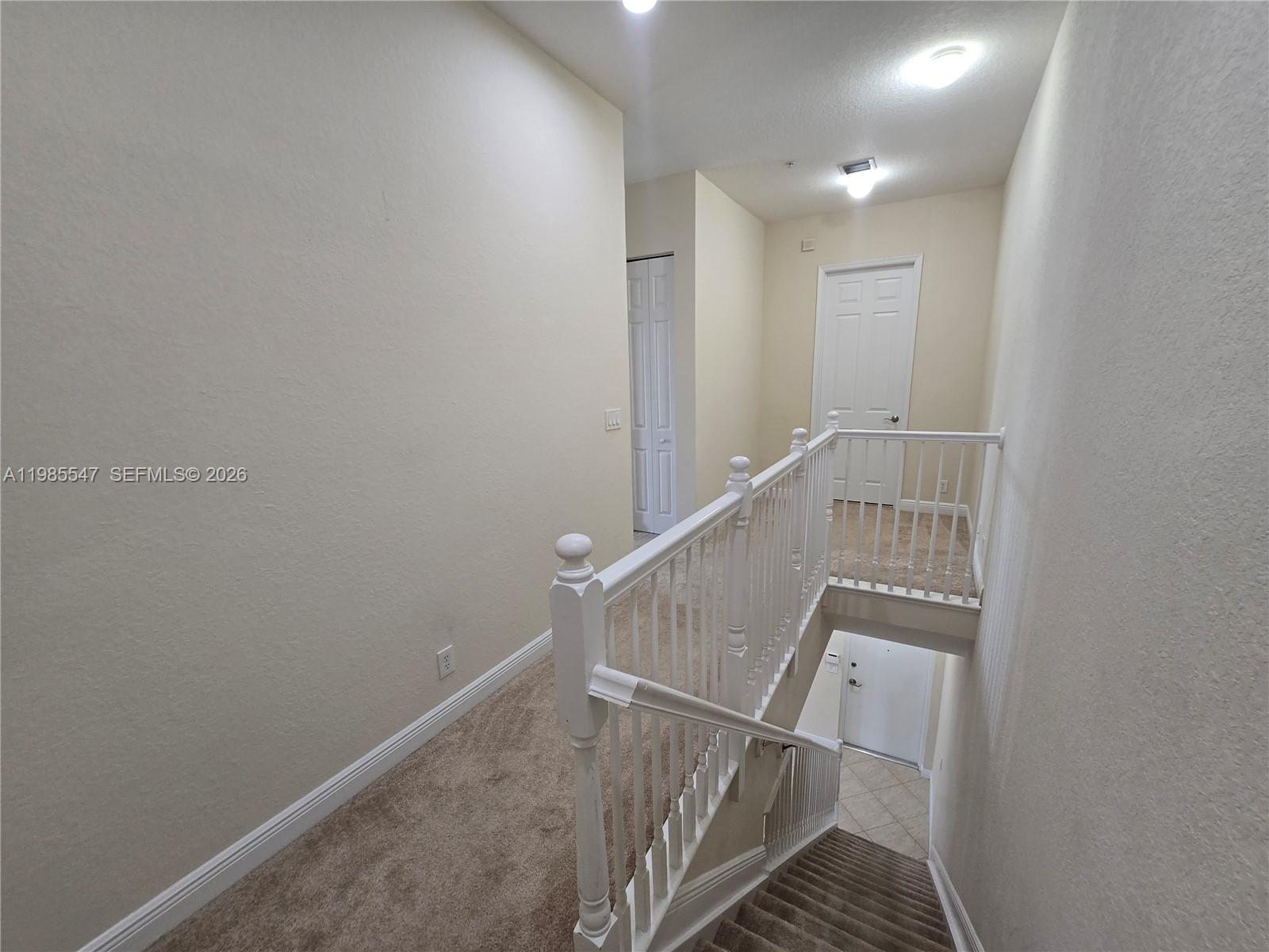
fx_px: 477
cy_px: 476
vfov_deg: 89.9
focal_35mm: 13
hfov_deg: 106.2
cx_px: 634
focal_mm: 2.2
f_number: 2.2
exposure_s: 1/60
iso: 160
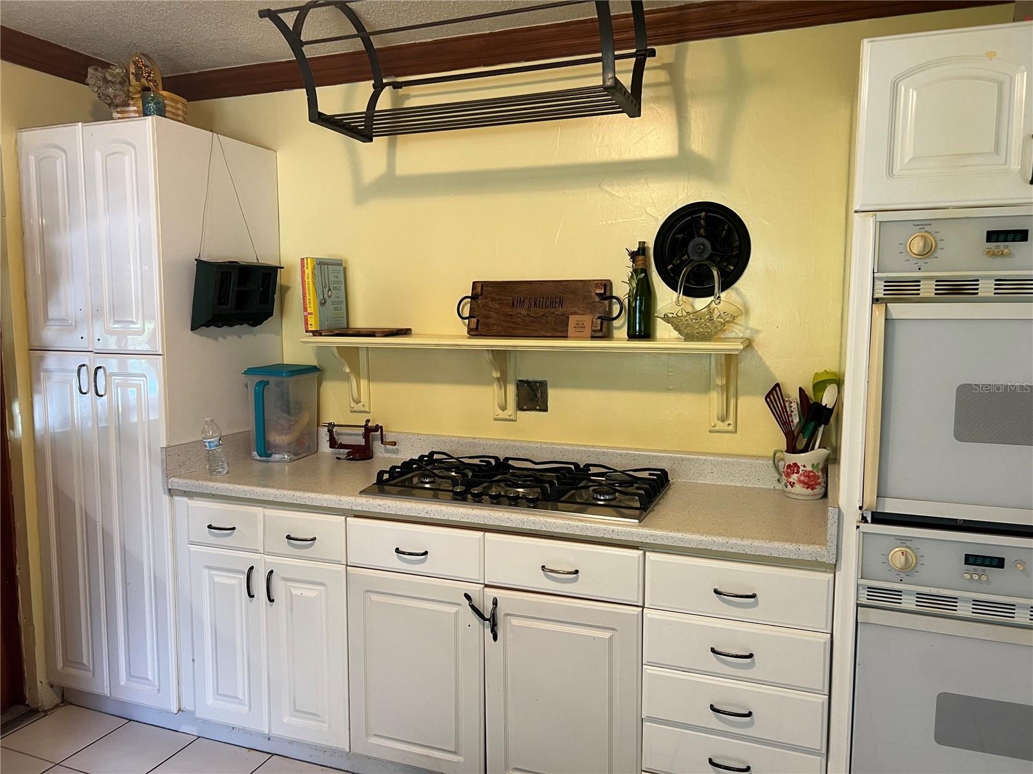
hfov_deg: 67.3
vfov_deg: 53.1
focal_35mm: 26
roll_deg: -0.8
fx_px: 776
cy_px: 387
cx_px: 516
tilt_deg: -5.9
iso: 100
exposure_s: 1/60
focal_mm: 5.7
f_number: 1.5
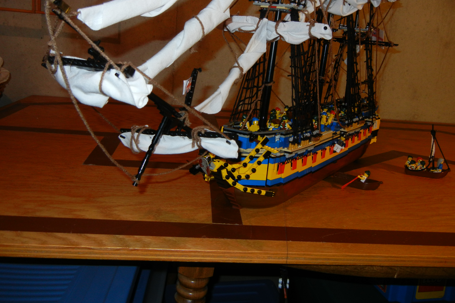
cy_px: 120
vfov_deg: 38.7
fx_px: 430
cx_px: 239
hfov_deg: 55.8
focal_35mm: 34
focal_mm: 5.4
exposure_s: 1/30
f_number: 3.5
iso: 200
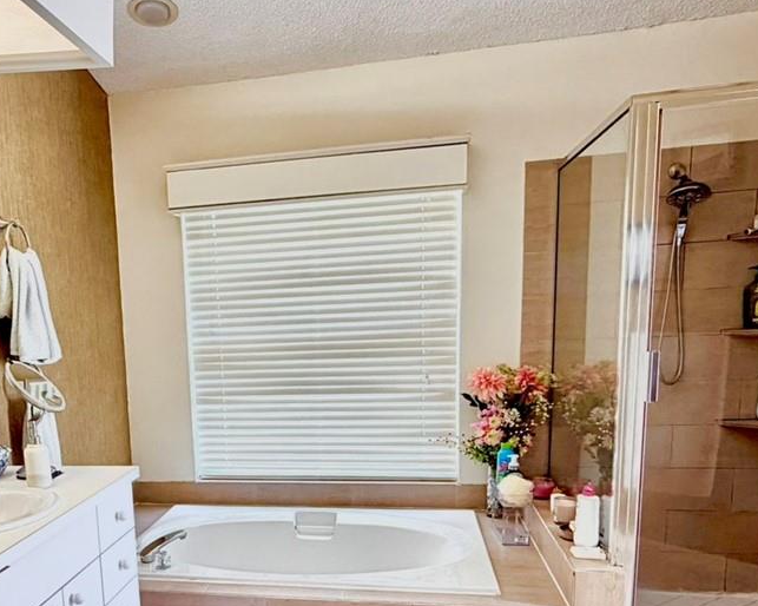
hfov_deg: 51.1
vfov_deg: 42.1
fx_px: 763
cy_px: 450
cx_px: 209
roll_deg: +3.1
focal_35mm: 34
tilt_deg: -10.1
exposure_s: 1/120
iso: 160
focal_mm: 2.22
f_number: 2.2
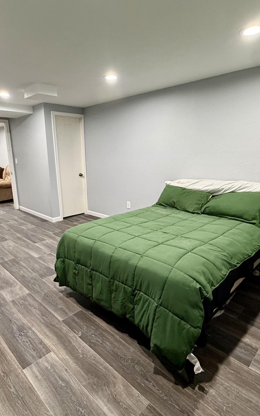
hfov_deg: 57.2
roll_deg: +1.0
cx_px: 123
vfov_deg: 82.3
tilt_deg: -14.5
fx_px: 238
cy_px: 212
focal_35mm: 21
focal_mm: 2.22
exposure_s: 1/60
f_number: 2.2
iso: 320
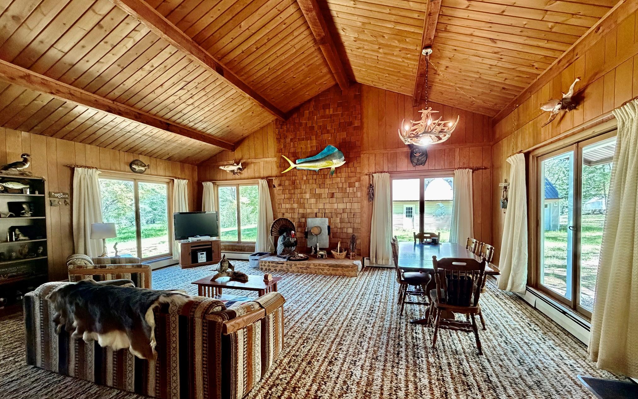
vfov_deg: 74.6
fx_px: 261
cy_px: 217
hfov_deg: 101.5
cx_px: 317
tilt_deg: -1.6
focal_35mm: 15
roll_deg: +0.6
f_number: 2.2
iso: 640
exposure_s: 1/60
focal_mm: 2.22
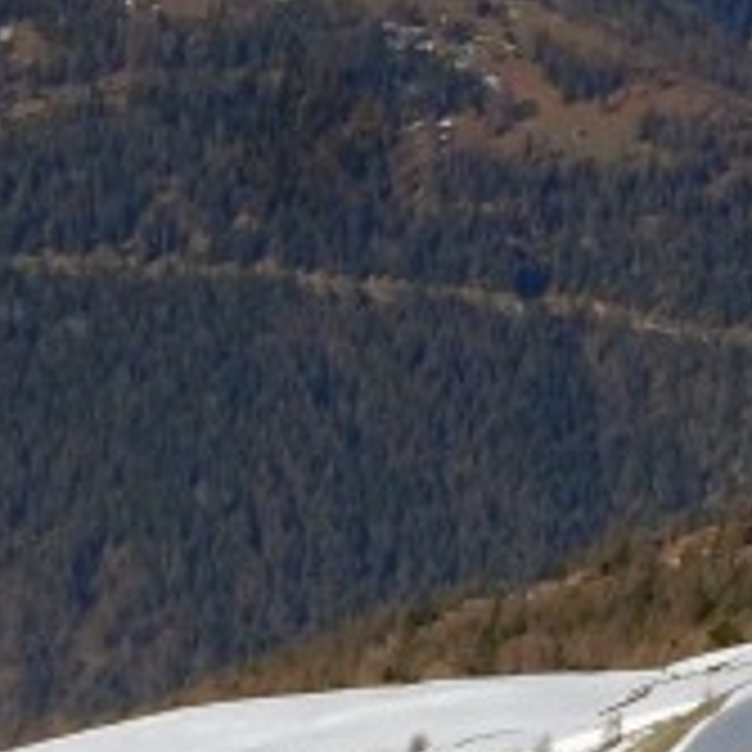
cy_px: 977
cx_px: -90
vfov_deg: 9.4
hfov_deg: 9.5
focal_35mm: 182
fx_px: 4473
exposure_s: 1/1250
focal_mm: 7.3
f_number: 4.5
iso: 80
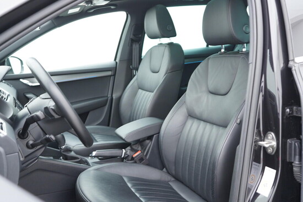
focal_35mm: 36
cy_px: 101
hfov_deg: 53.1
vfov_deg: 36.9
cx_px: 152
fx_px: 303
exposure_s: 1/40
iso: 320
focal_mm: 24
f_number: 2.8
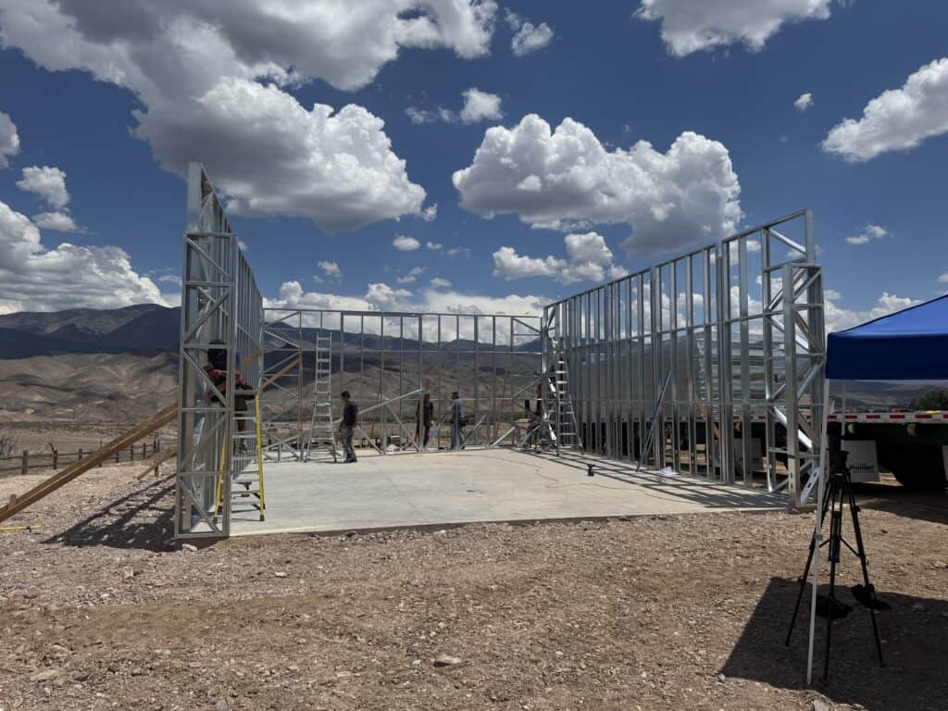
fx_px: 657
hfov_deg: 71.6
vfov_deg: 56.8
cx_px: 474
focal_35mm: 24
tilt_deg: +3.2
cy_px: 356
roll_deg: -0.3
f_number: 1.78
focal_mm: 6.76
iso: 80
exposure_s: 1/12346
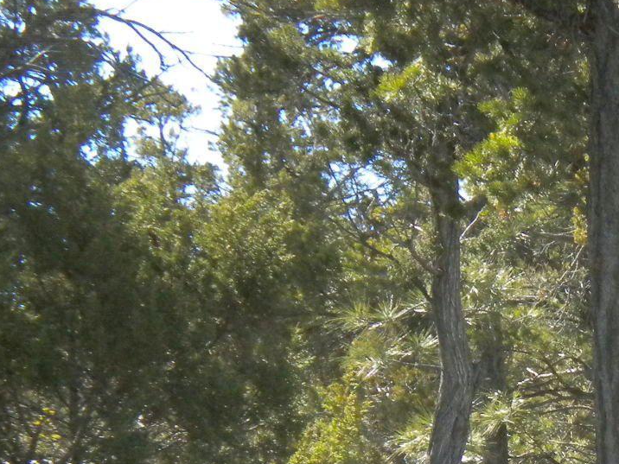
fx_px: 4041
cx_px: 826
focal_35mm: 226
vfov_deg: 6.5
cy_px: 611
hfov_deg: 8.6
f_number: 5.1
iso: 323
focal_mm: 14.3
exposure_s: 1/418
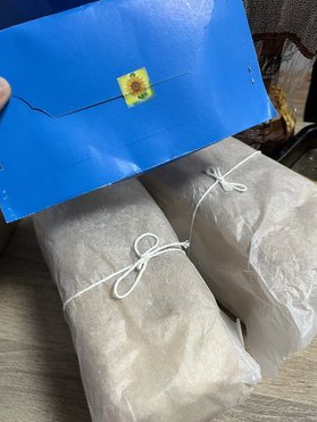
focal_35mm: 28
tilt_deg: -48.8
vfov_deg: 63.4
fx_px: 341
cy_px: 216
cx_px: 149
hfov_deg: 49.8
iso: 160
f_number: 1.6
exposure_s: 1/50
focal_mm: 5.1
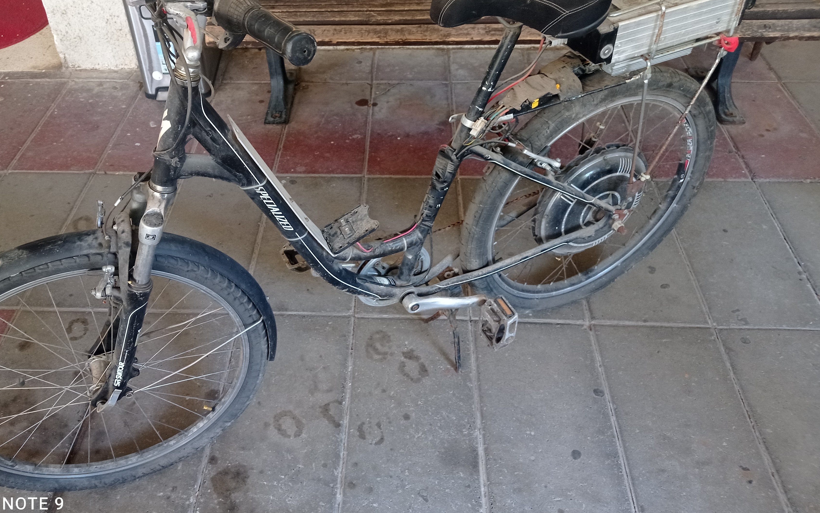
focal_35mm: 35
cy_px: 202
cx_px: 343
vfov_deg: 36.1
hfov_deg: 55.1
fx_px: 782
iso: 240
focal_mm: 4.74
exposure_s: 1/33.3
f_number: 1.79
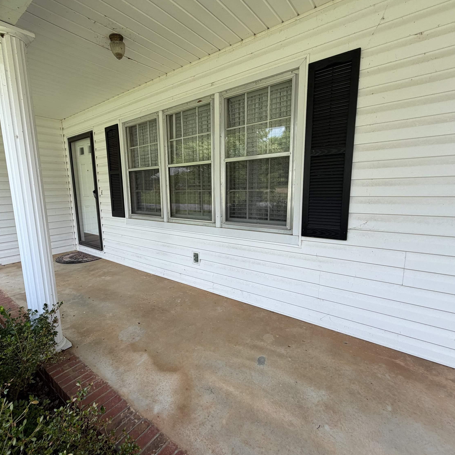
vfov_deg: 84.0
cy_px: 230
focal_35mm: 17
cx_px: 206
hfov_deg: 83.7
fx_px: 253
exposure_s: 1/502
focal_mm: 2.22
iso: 64
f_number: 2.2
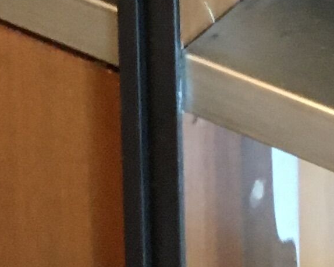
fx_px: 1967
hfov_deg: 9.7
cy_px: -734
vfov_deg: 6.5
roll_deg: +0.6
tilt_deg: -12.5
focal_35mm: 199
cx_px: 45
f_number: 2.2
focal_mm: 4.15
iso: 160
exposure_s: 1/33
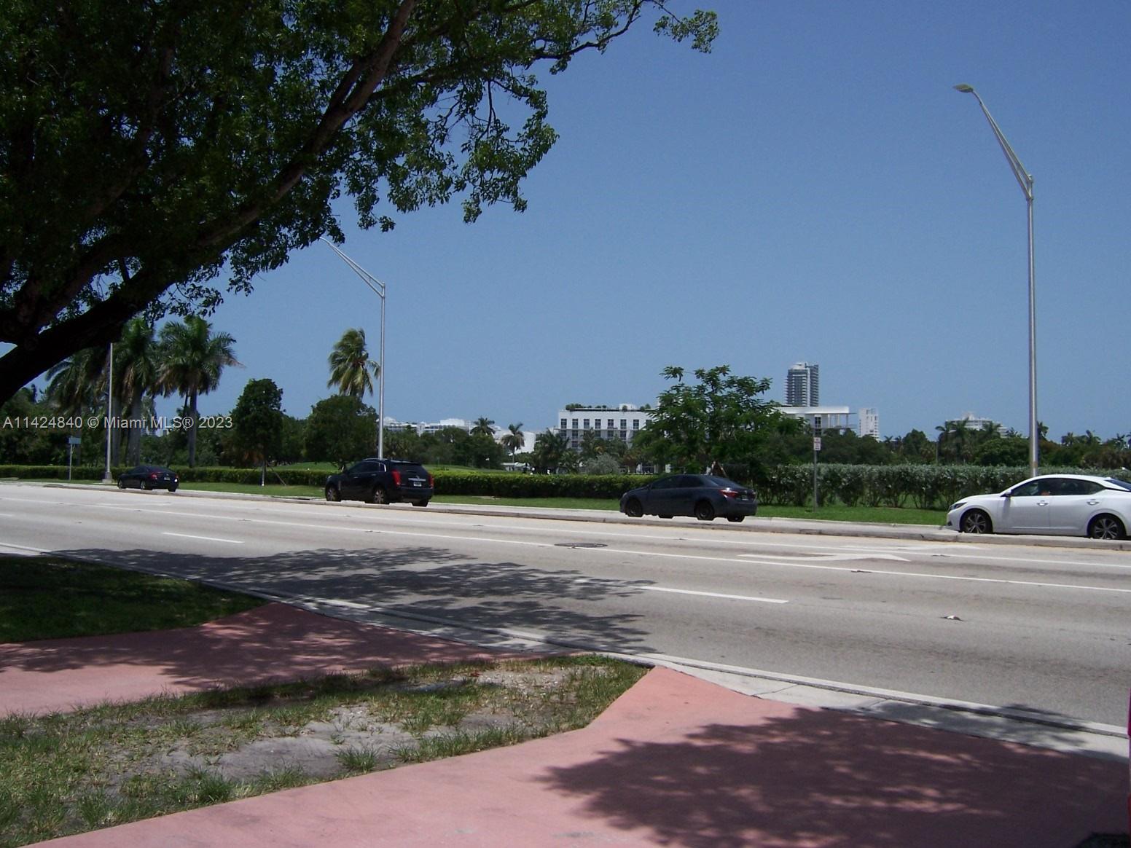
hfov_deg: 55.4
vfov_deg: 42.9
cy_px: 424
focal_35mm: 33
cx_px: 566
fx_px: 1078
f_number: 5.6
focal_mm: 5.5
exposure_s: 1/1000
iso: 80
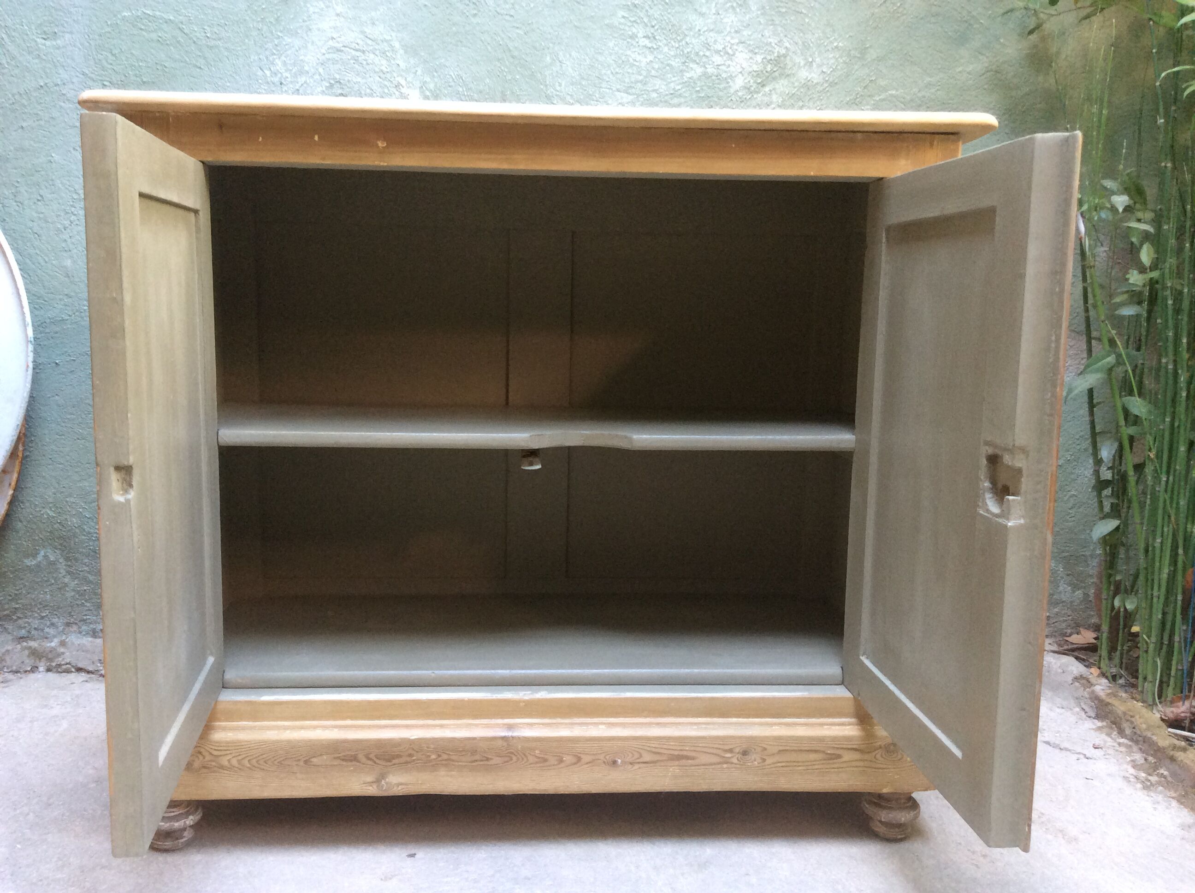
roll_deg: +0.2
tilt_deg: -7.7
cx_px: 598
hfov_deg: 56.9
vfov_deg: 44.1
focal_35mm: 32
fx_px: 1103
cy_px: 446
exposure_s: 1/25
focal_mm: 3.3
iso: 125
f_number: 2.4
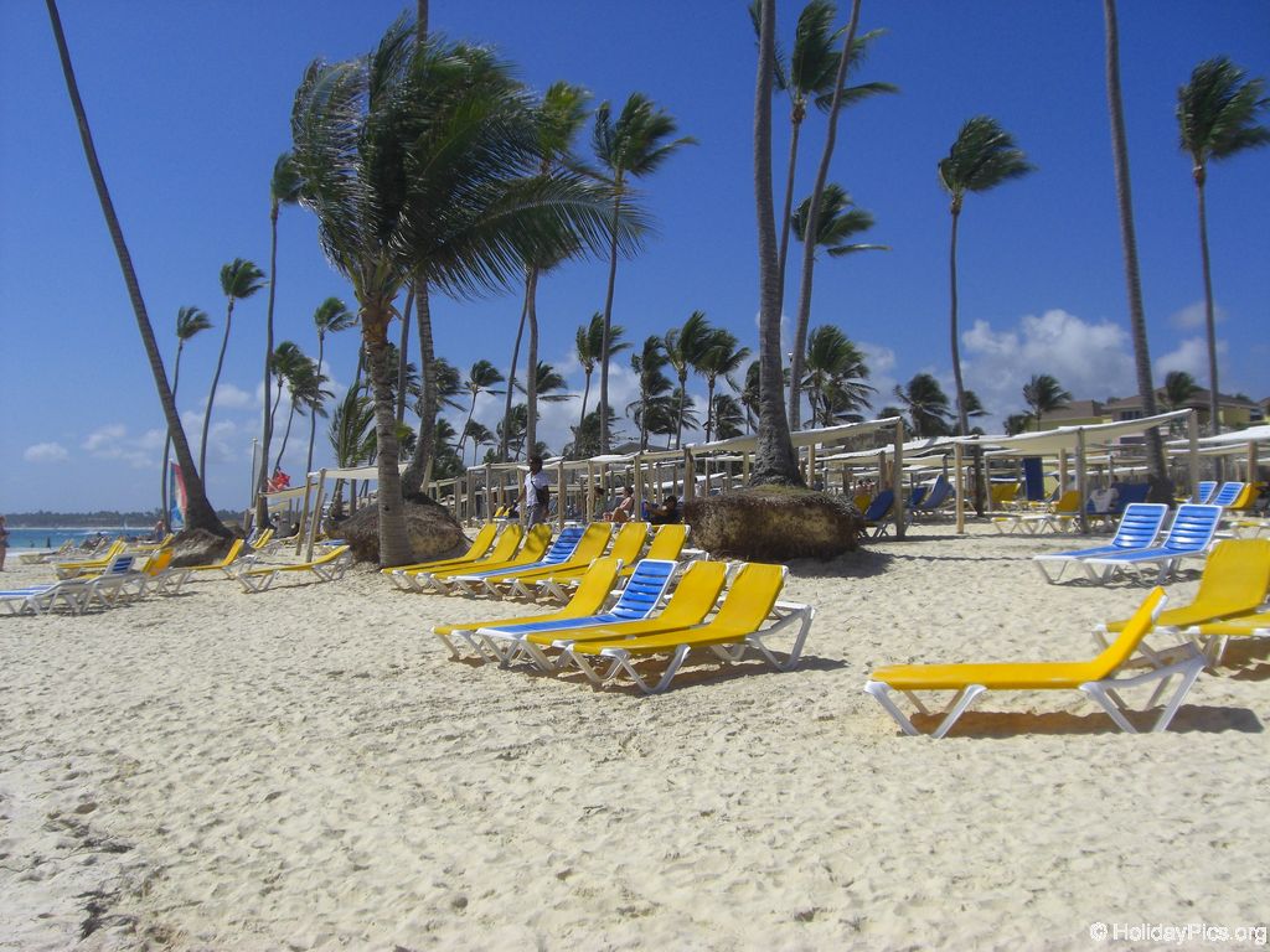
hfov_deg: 49.0
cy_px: 476
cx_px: 635
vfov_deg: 37.7
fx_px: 1394
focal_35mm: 38
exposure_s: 1/320
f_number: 8
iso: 64
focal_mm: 6.2
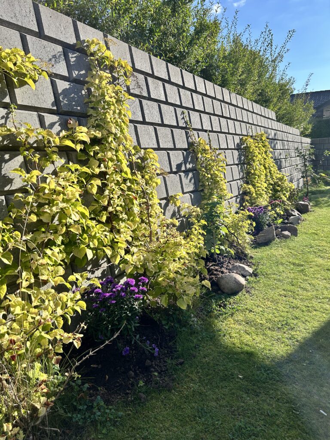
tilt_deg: -11.1
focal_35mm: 26
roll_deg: +3.2
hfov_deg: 53.1
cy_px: 220
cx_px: 165
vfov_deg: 67.3
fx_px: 330
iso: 50
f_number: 1.5
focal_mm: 5.7
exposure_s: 1/2457
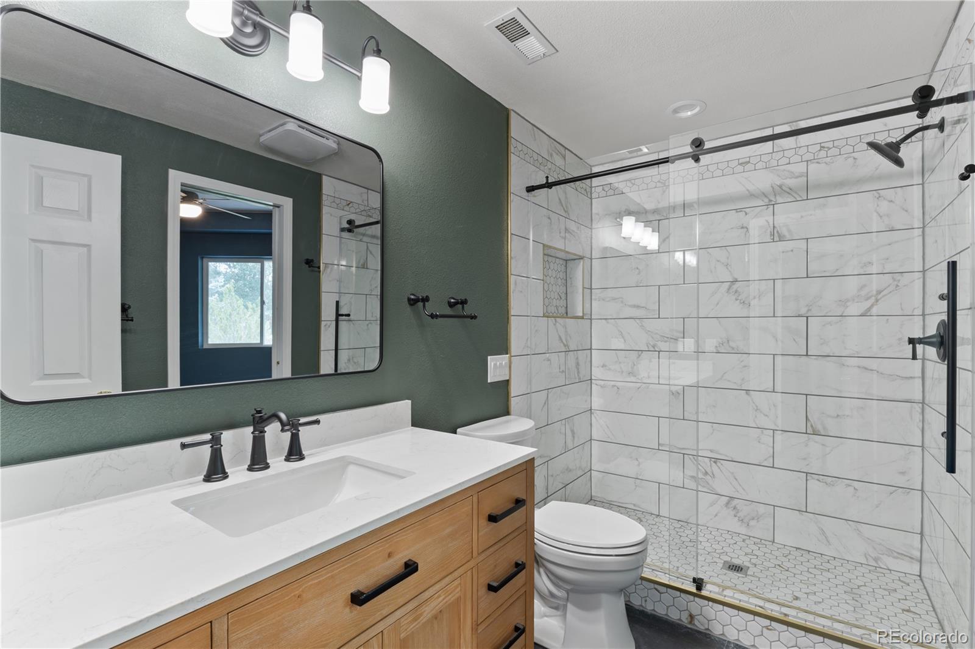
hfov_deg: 95.5
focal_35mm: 16
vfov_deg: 72.5
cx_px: 488
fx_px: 443
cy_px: 324
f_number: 9
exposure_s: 3.2
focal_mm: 10.9
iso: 125
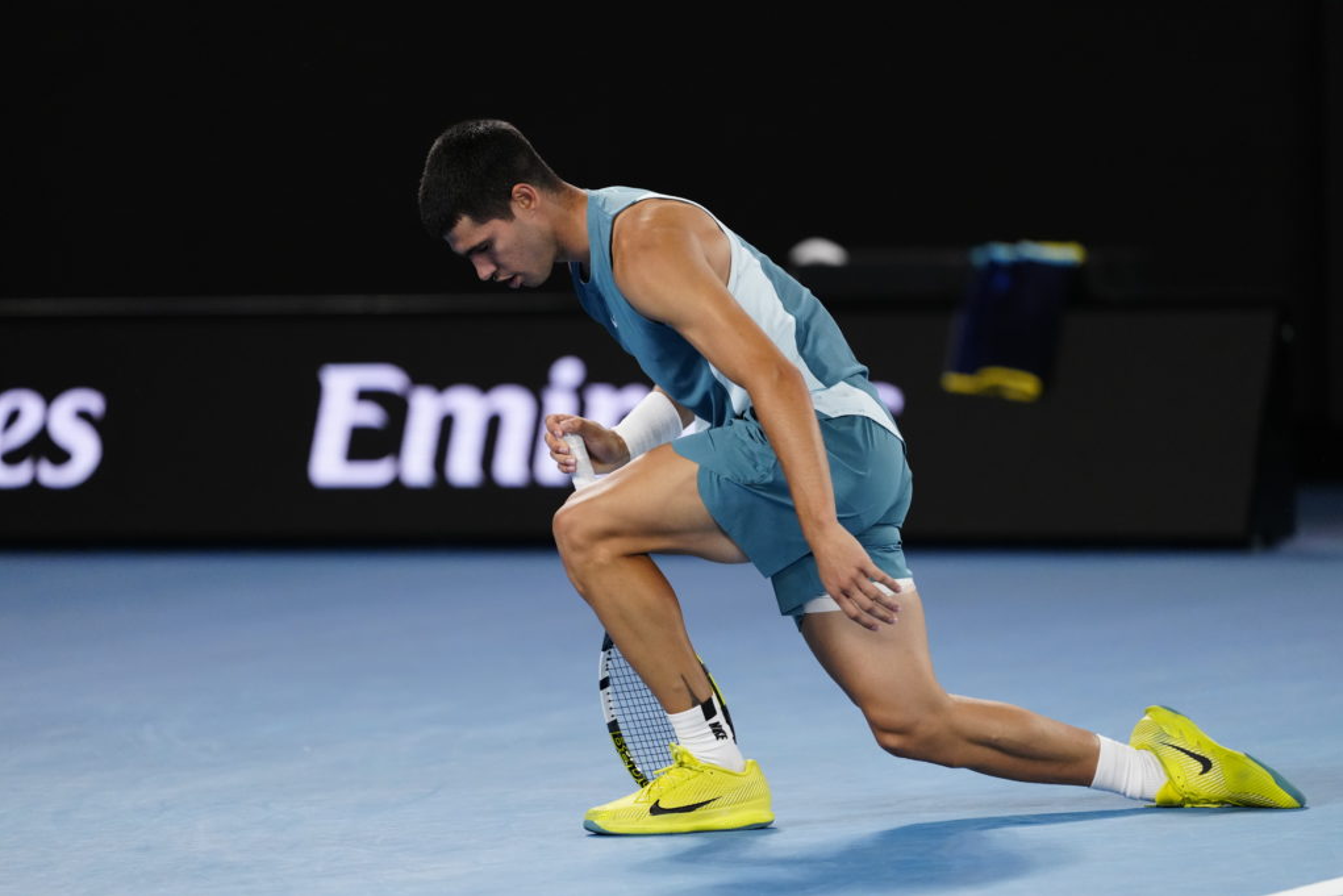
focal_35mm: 301
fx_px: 11230
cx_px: 672
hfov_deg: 6.8
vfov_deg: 4.6
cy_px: 448
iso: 3200
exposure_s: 1/2000
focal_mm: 300
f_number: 2.8
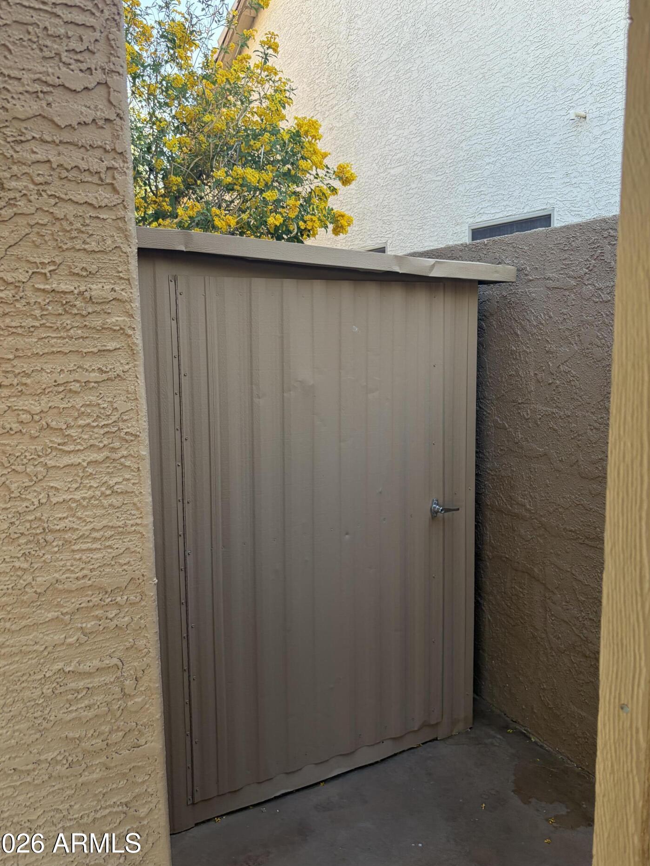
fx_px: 701
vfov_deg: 63.4
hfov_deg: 49.7
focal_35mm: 28
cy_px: 420
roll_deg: +0.7
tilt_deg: -6.9
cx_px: 334
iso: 40
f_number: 1.6
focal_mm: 5.96
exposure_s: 1/121
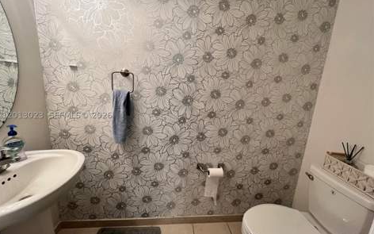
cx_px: 185
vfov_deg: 78.6
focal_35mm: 14
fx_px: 143
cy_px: 115
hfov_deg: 105.3
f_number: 1.8
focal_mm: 1.57
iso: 200
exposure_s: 1/120
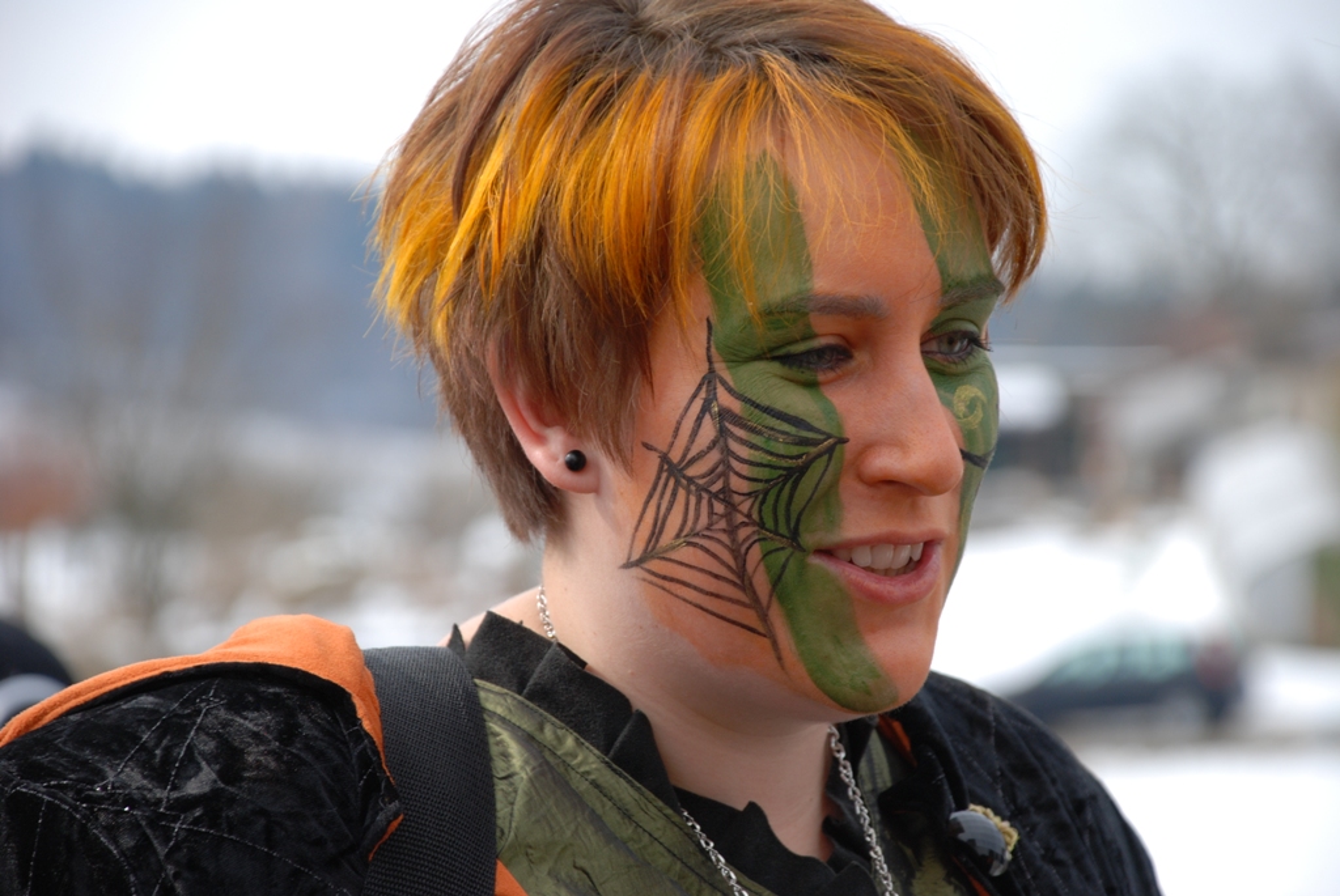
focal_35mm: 168
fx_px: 6259
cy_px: 448
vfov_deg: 8.2
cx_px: 670
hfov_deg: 12.2
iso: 200
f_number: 5.6
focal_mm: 112
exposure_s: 1/320
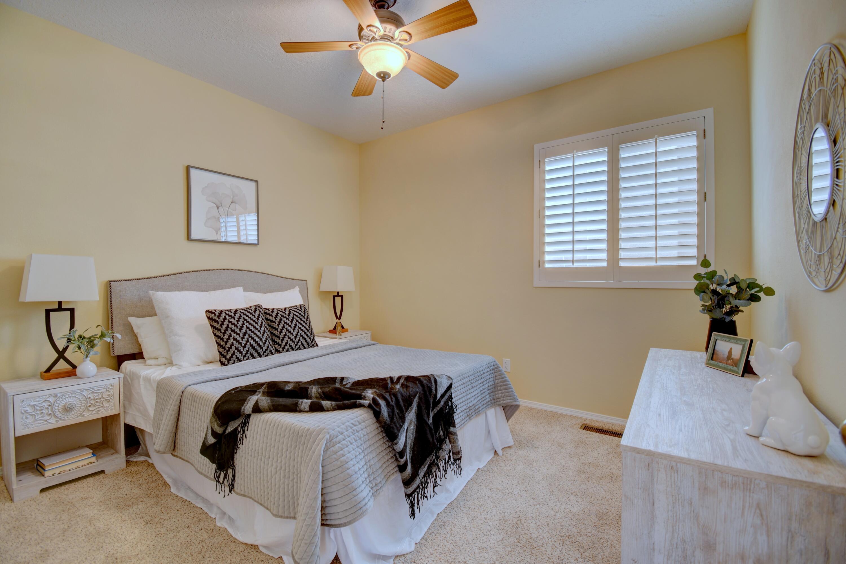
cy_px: 282
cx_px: 423
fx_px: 352
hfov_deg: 100.4
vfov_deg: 77.3
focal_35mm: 15
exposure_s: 1/6
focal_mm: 10
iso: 100
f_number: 4.5
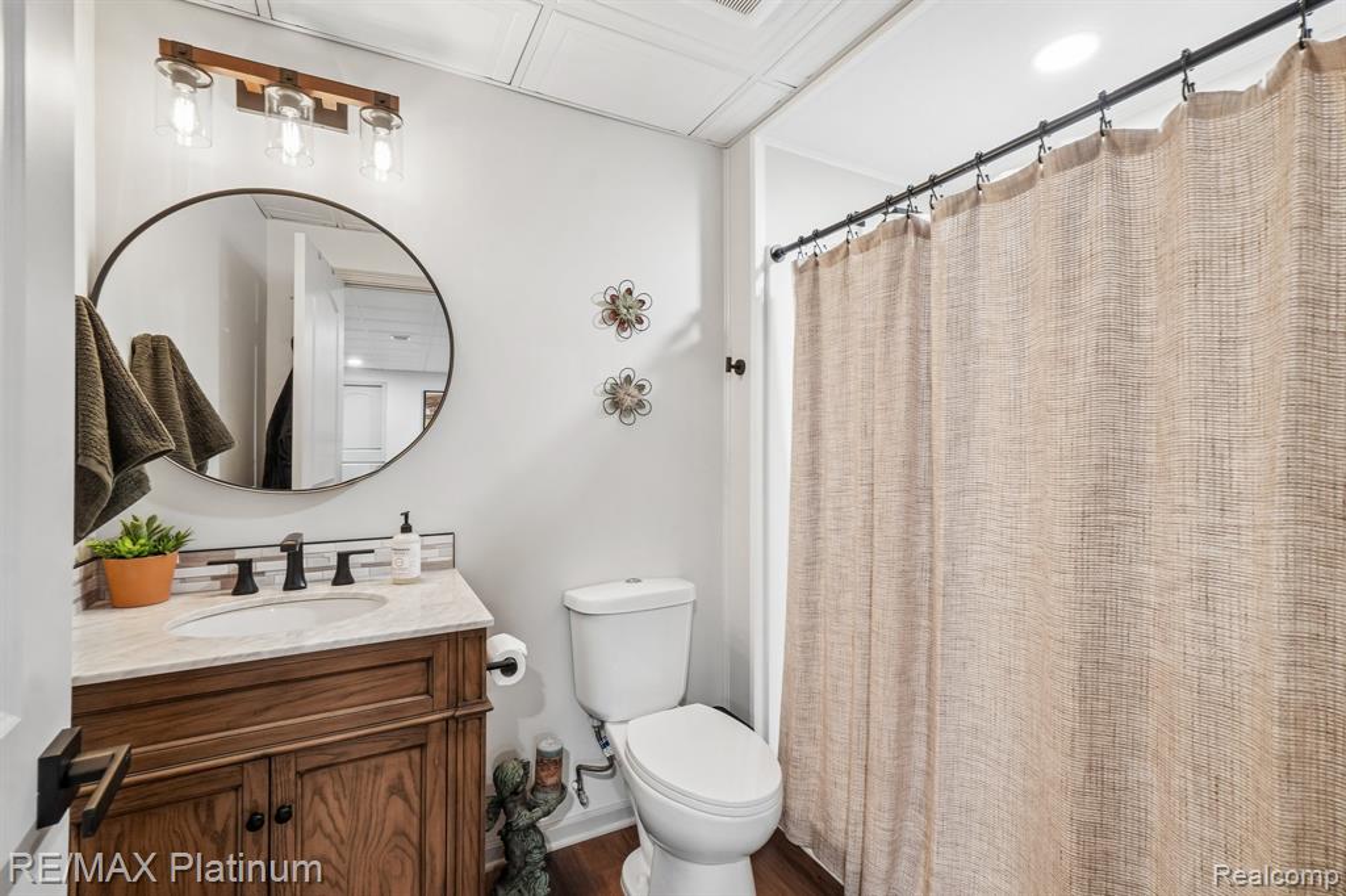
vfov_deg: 77.3
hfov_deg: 100.4
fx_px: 561
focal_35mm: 15
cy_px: 448
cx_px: 673
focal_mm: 10
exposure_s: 1/6
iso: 400
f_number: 9.5
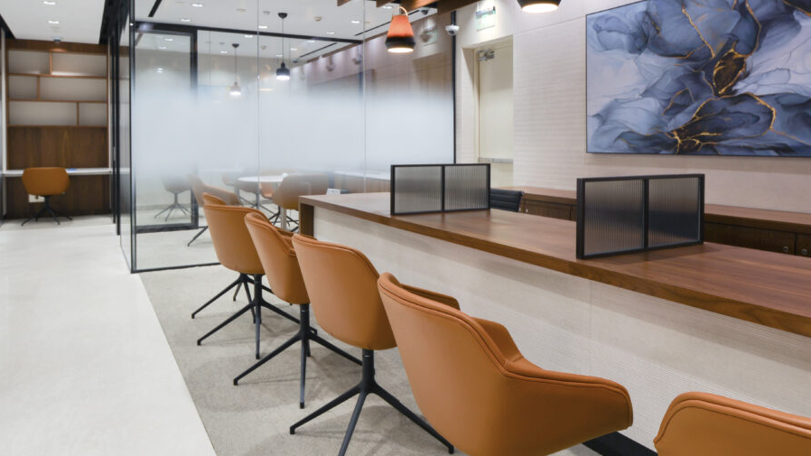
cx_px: 450
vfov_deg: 40.9
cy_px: 150
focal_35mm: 28
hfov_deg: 67.7
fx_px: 602
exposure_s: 1/2
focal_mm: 15
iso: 50
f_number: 11
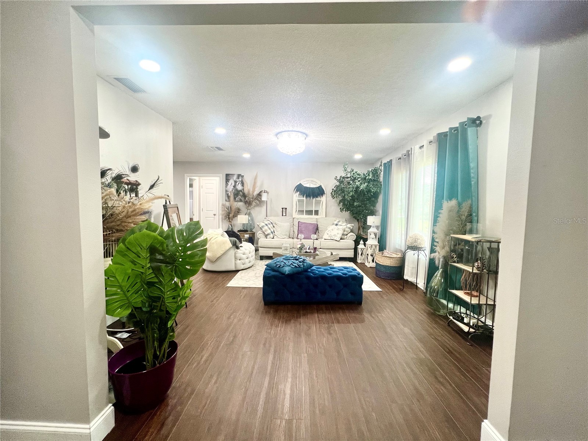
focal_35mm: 13
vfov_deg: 89.9
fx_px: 221
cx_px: 294
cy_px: 220
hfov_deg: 106.2
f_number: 1.8
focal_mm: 1.57
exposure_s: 1/120
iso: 200
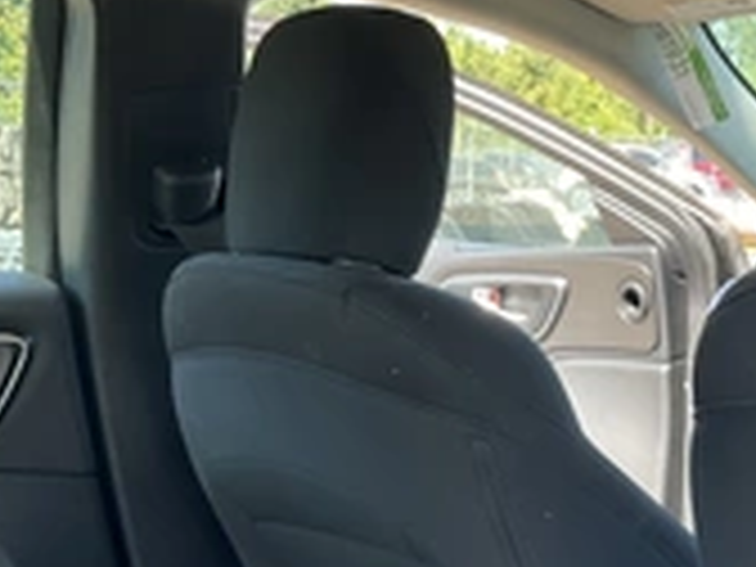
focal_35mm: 69
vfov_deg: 20.9
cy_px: 513
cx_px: 760
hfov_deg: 26.6
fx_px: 1507
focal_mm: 3
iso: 25
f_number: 1.8
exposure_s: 1/122
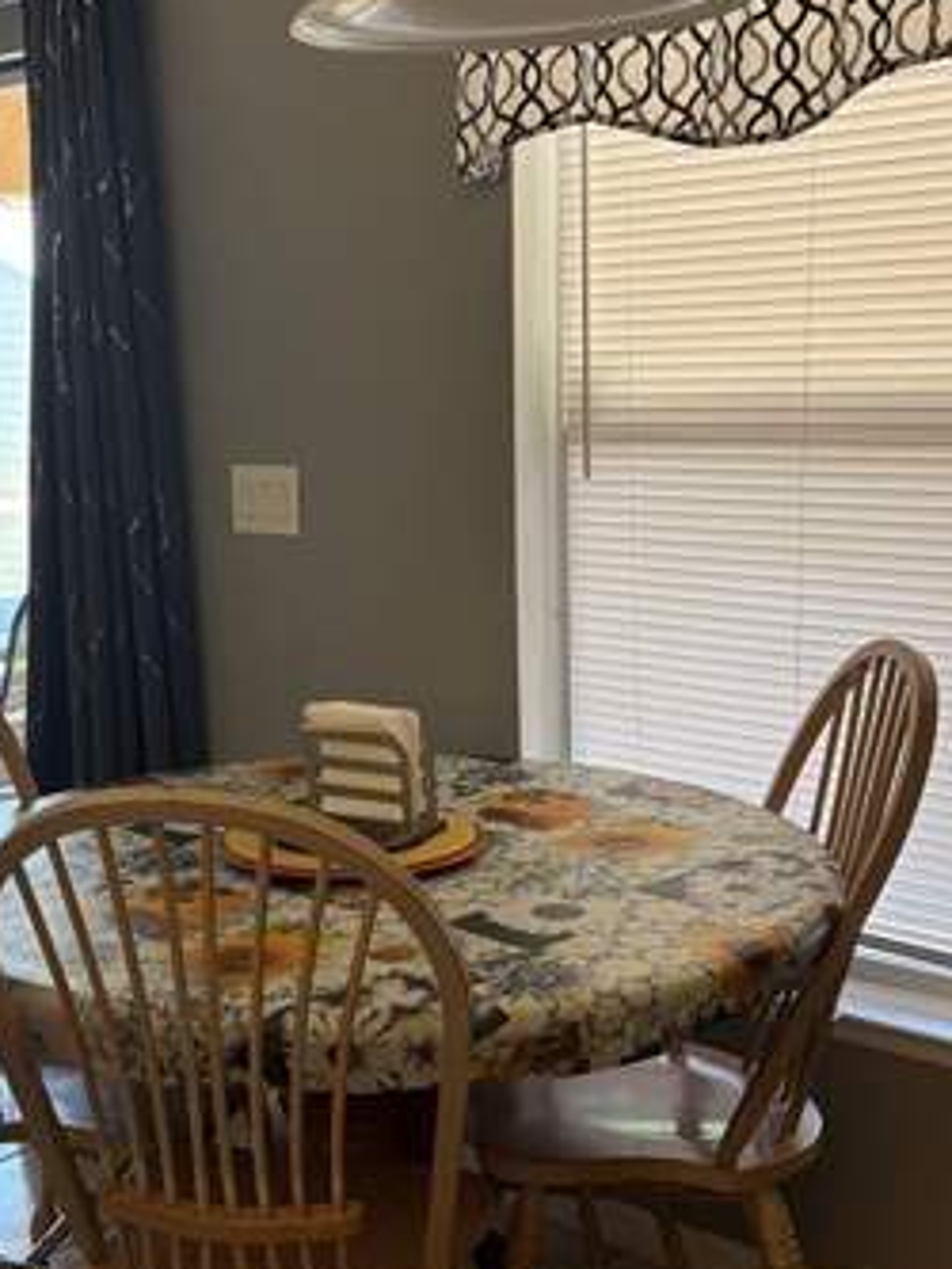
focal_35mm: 50
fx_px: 1832
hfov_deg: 28.6
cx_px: 225
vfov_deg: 38.2
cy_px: 655
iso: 125
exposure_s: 1/60
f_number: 1.6
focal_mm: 5.96
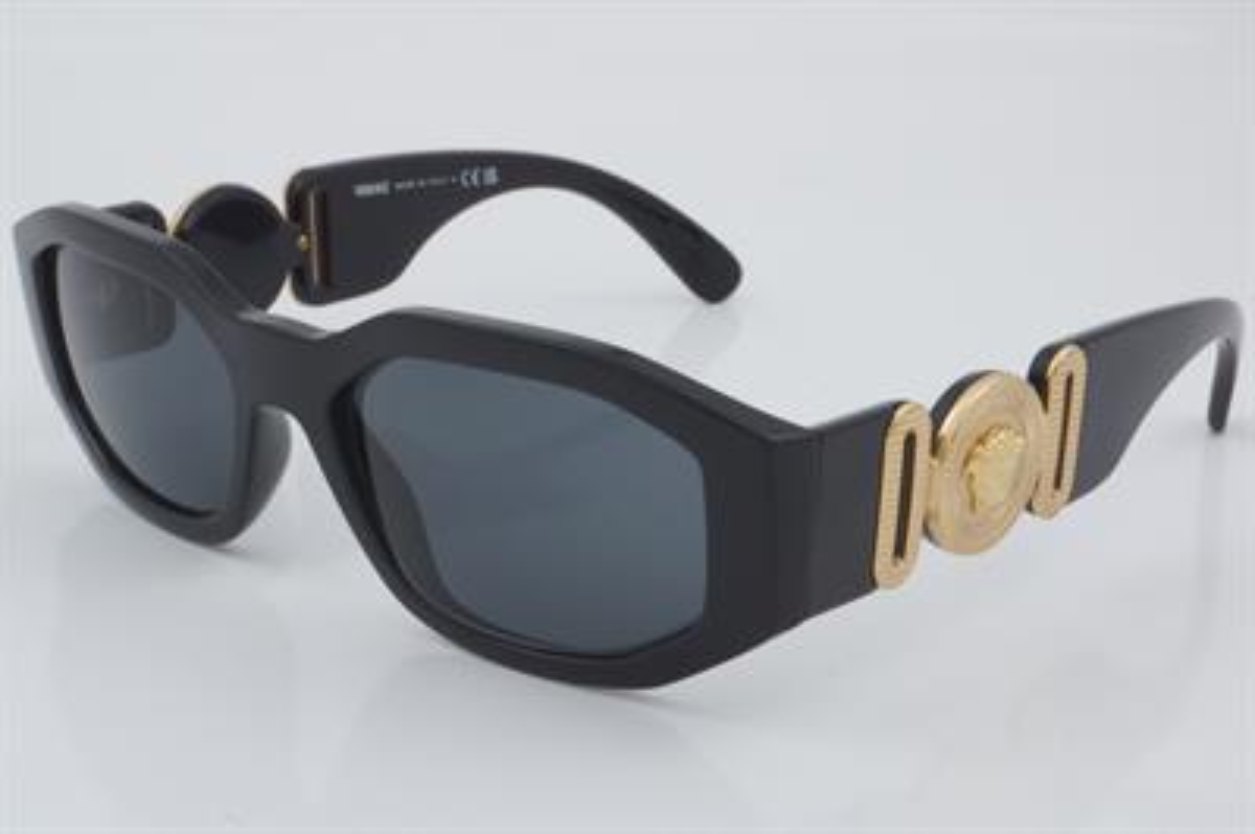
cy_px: 417
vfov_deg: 18.2
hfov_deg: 27.0
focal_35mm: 75
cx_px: 628
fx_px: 2612
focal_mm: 50
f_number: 32
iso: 100
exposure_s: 1/3
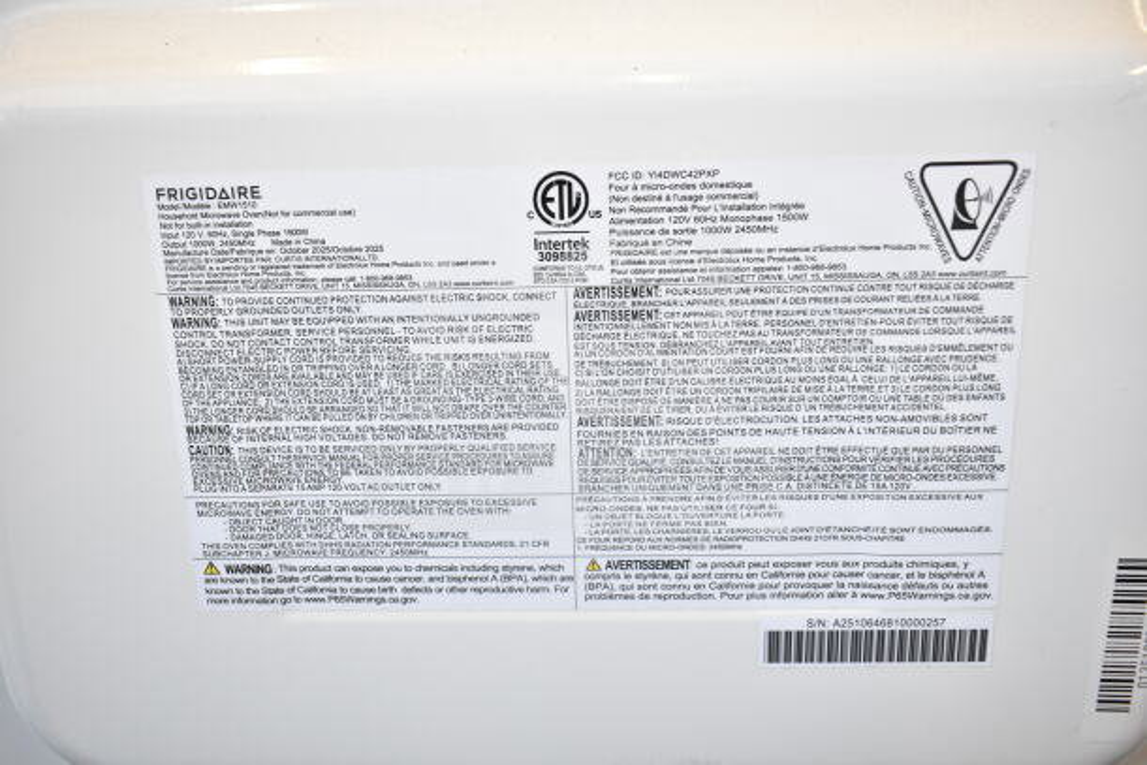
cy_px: 382
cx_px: 574
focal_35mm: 33
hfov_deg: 57.2
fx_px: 1052
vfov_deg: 40.0
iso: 1600
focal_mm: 22
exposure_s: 1/80
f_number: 4.5
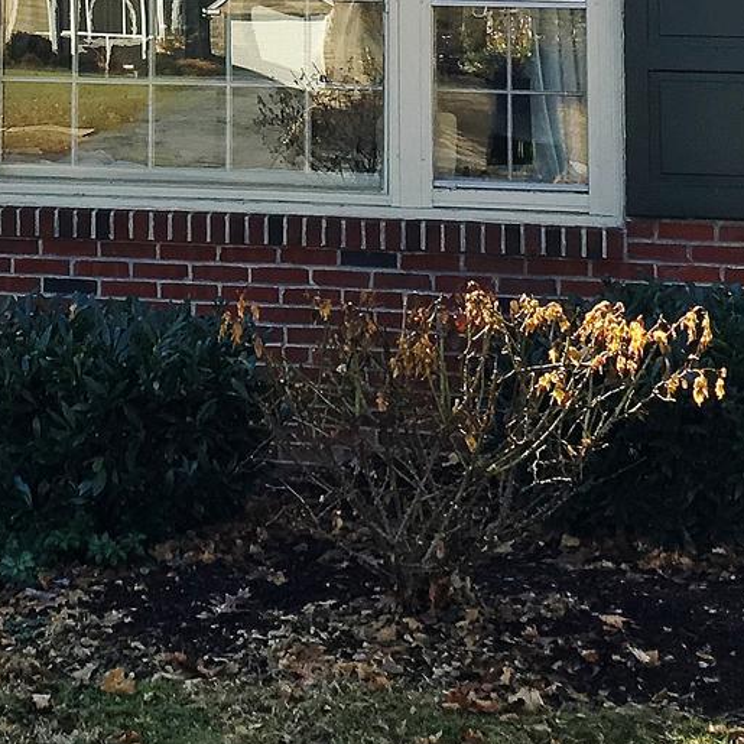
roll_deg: -1.6
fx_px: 2480
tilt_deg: +5.2
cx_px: 36
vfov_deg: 16.3
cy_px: -186
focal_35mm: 102
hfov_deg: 16.8
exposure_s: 1/490
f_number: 2.2
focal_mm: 4.15
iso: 25
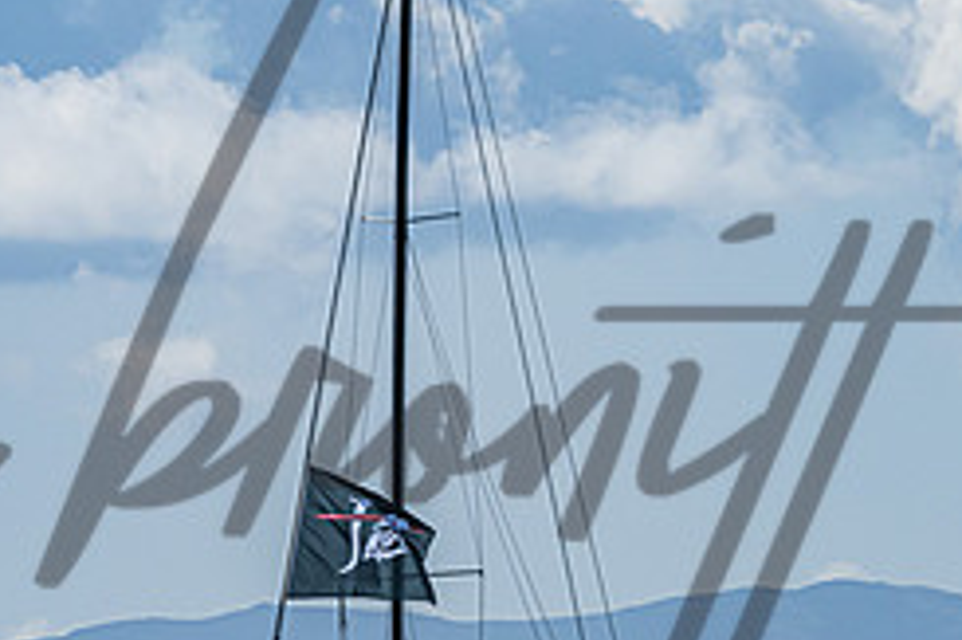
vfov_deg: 1.2
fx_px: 30041
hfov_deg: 1.8
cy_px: 339
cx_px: 481
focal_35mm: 1125
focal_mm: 400
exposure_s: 1/1600
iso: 400
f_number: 10
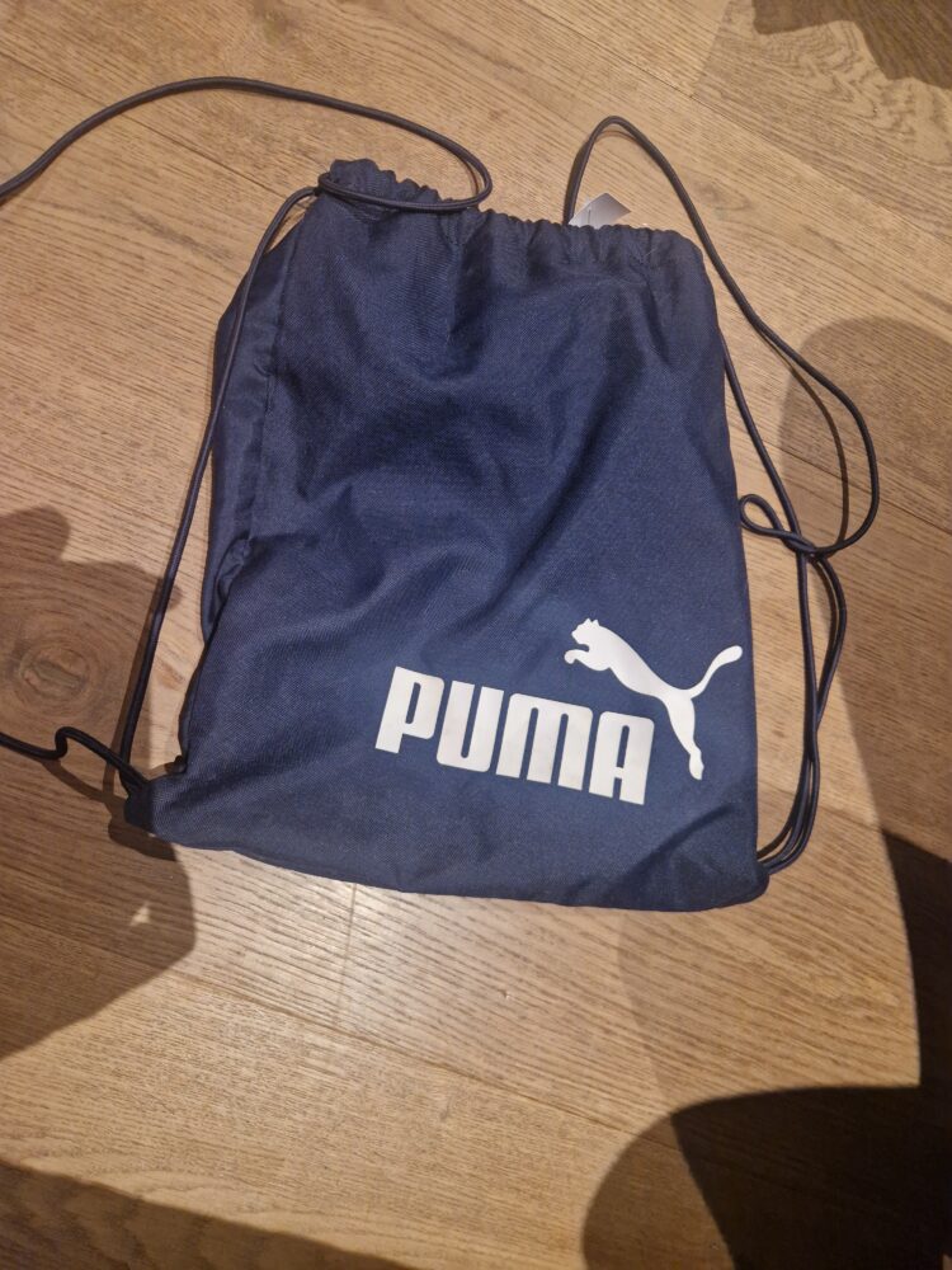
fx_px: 843
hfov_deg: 58.9
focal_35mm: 23
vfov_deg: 73.9
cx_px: 476
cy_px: 635
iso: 800
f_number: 1.8
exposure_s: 1/100
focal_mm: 5.4
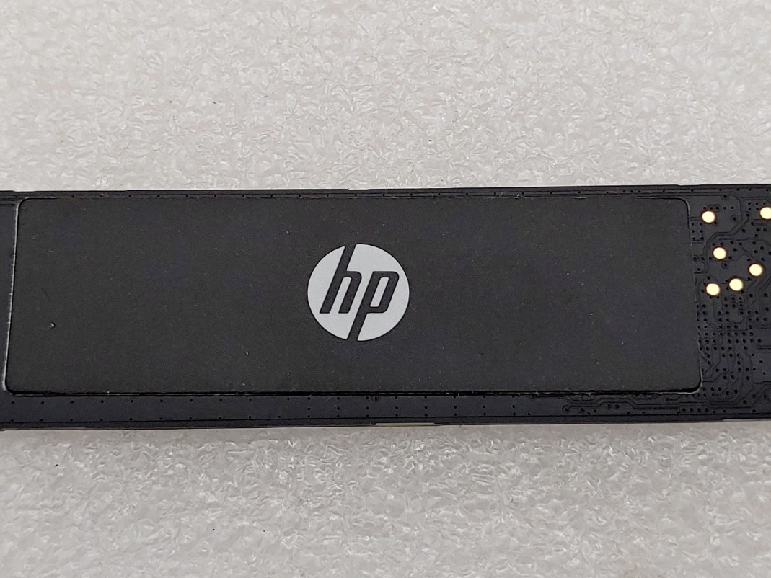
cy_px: 275
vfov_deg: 22.3
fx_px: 1470
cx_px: 375
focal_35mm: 66
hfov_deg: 29.4
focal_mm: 4.36
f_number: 1.8
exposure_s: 1/143
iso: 50
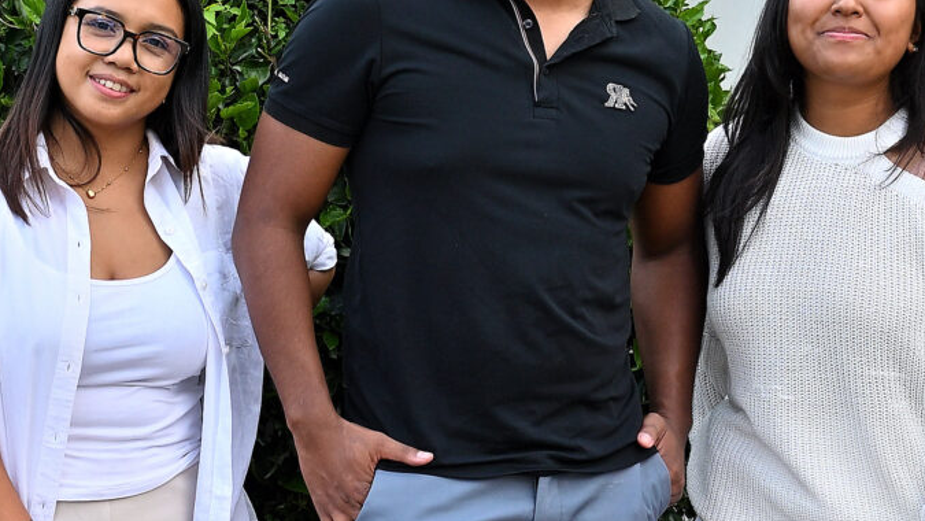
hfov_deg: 15.3
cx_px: 163
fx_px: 3410
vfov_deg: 8.7
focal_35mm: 139
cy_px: 431
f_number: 4
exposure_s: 1/320
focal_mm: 35
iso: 200
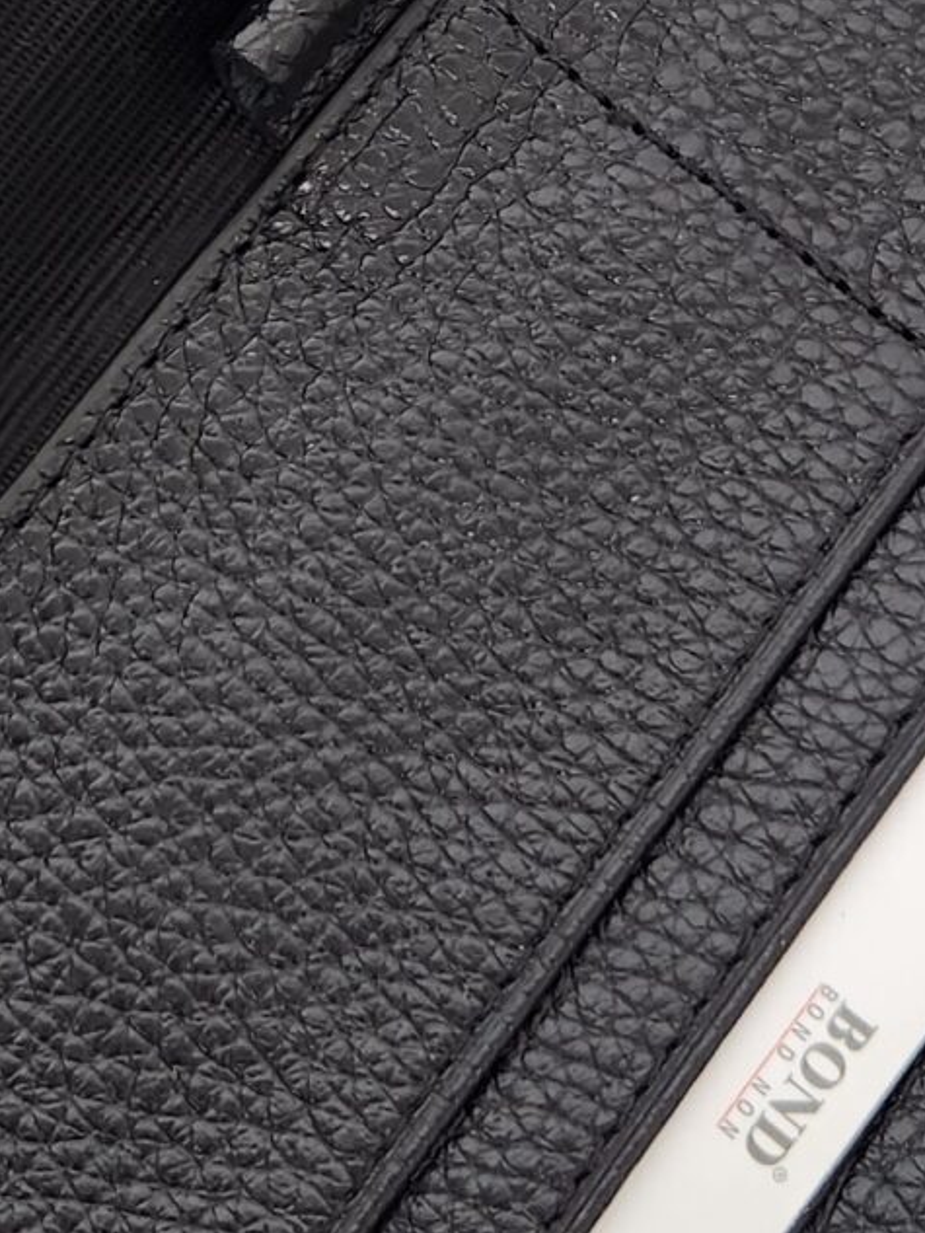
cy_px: -168
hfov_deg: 15.9
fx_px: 3312
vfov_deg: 20.0
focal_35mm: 93
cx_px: 370
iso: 100
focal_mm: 5.4
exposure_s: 1/100
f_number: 1.8
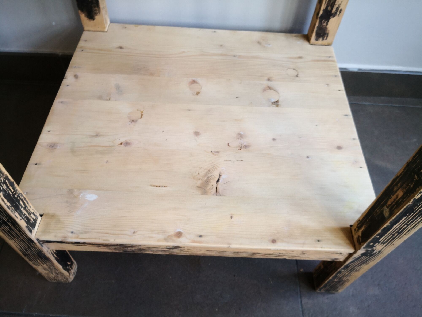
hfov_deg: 65.3
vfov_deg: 51.4
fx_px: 329
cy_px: 158
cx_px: 211
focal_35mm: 27
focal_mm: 3.95
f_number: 1.6
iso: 200
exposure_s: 1/60
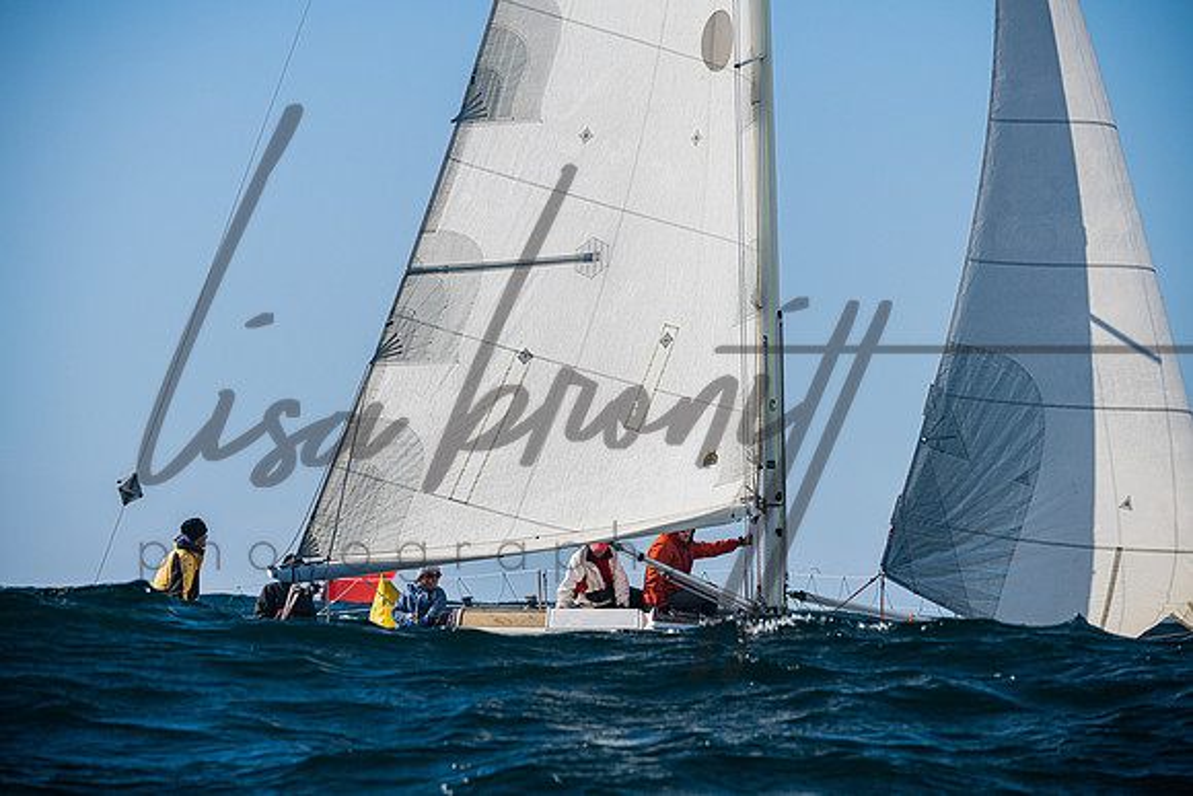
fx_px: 6298
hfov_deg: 10.8
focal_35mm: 190
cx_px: 596
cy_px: 398
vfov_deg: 7.2
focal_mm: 190
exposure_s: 1/3200
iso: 320
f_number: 6.3
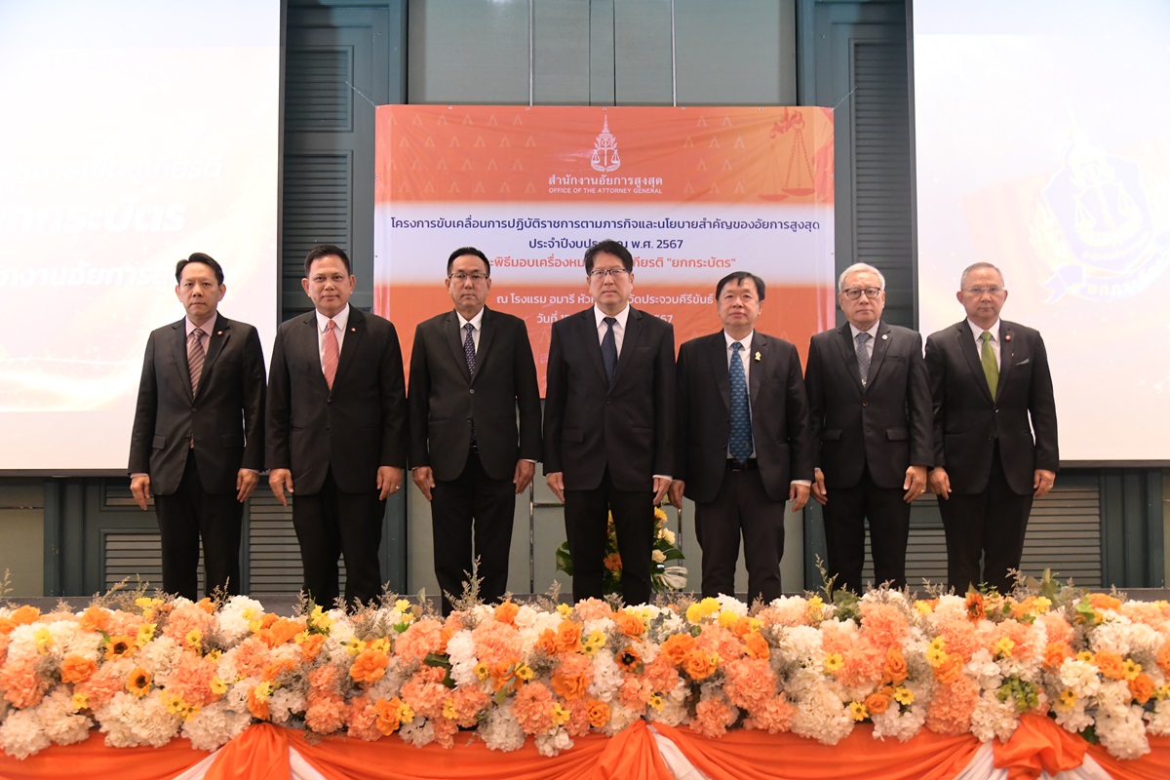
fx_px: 1235
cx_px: 585
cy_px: 390
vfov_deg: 35.1
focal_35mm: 38
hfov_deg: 50.7
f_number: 4.5
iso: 2500
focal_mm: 38
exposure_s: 1/60
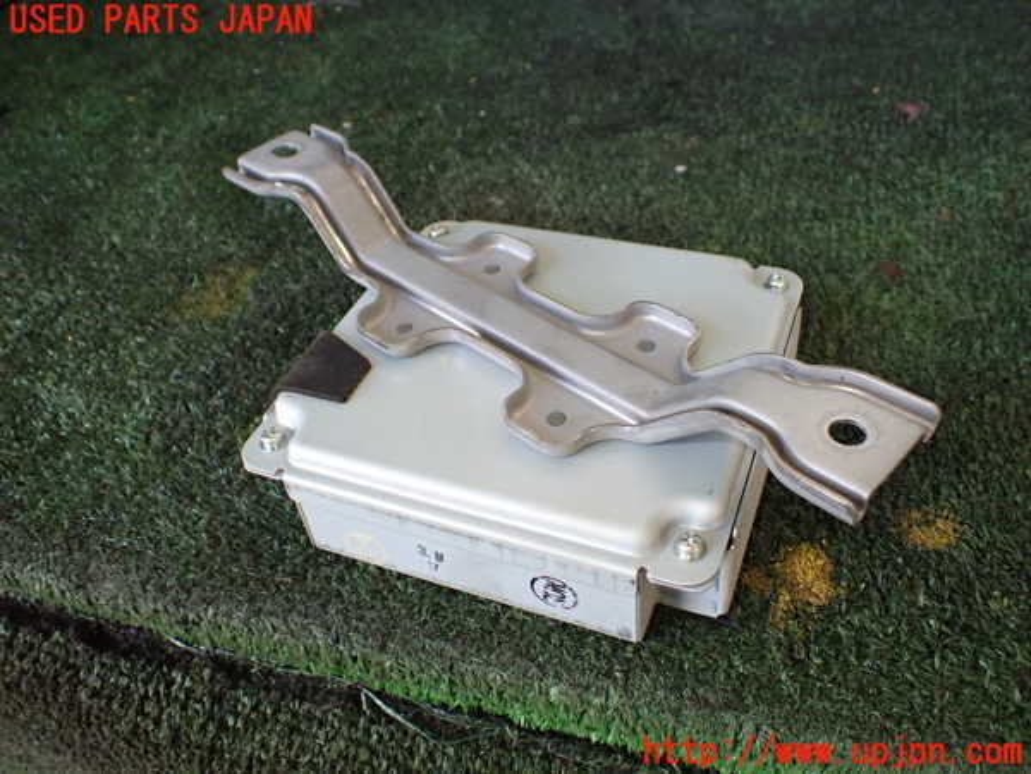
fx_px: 894
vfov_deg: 46.8
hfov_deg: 60.0
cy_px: 387
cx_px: 516
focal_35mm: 30
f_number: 2.3
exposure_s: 1/125
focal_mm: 5.4
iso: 400
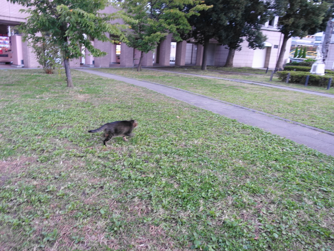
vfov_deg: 51.3
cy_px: 126
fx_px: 260
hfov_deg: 65.1
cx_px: 145
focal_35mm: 27
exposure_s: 1/30
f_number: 2
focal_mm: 8.8
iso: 125
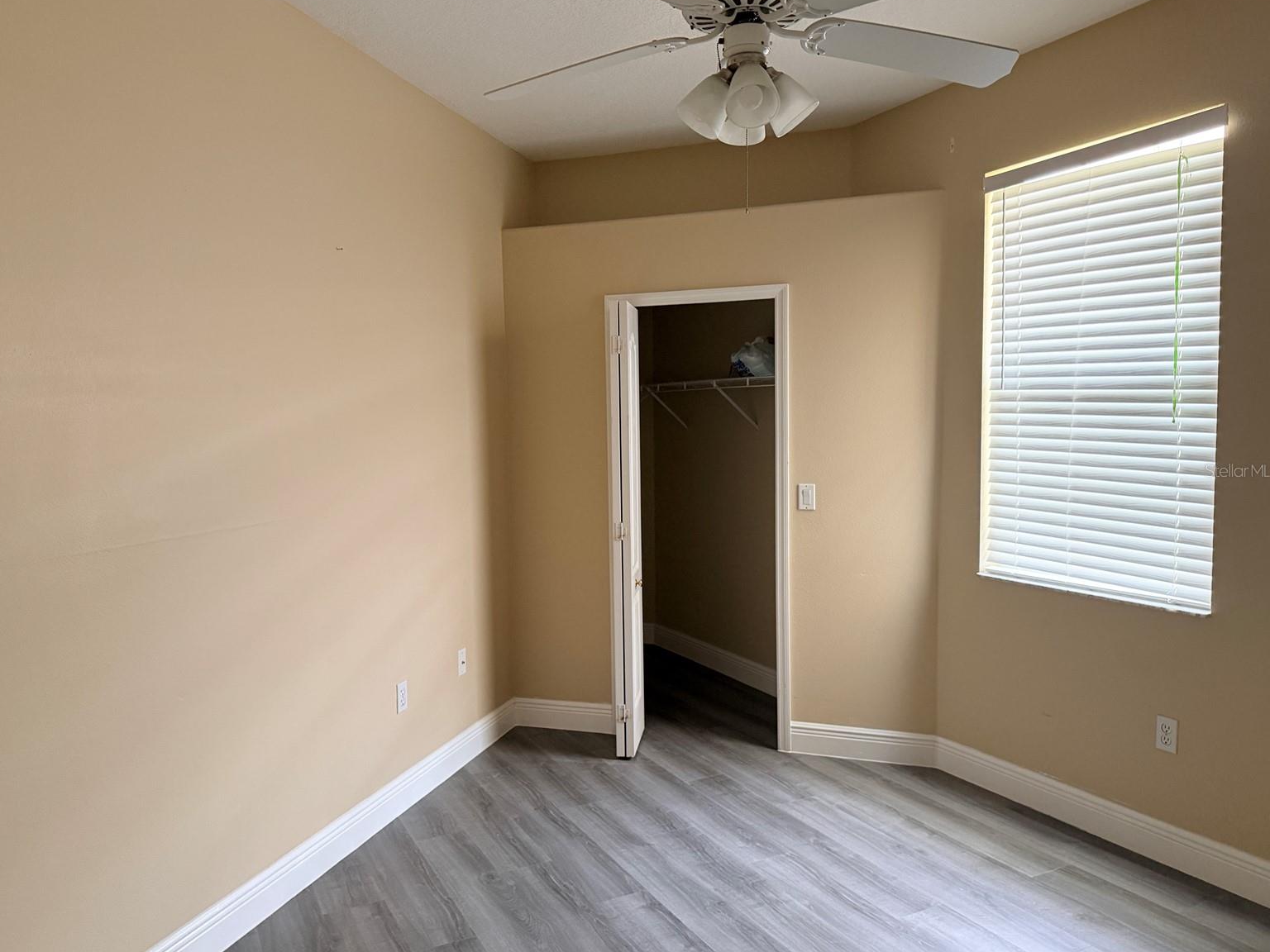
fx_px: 917
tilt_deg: -4.0
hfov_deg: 69.4
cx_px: 622
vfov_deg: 54.9
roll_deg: +0.9
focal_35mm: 25
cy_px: 470
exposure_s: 1/60
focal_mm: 6.76
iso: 400
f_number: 1.78
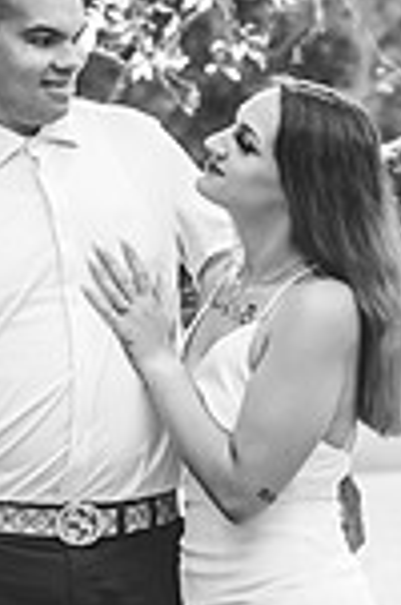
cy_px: 385
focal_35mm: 209
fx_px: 3508
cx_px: 134
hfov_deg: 6.5
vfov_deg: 9.9
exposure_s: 1/200
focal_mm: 70
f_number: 3.5
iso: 400
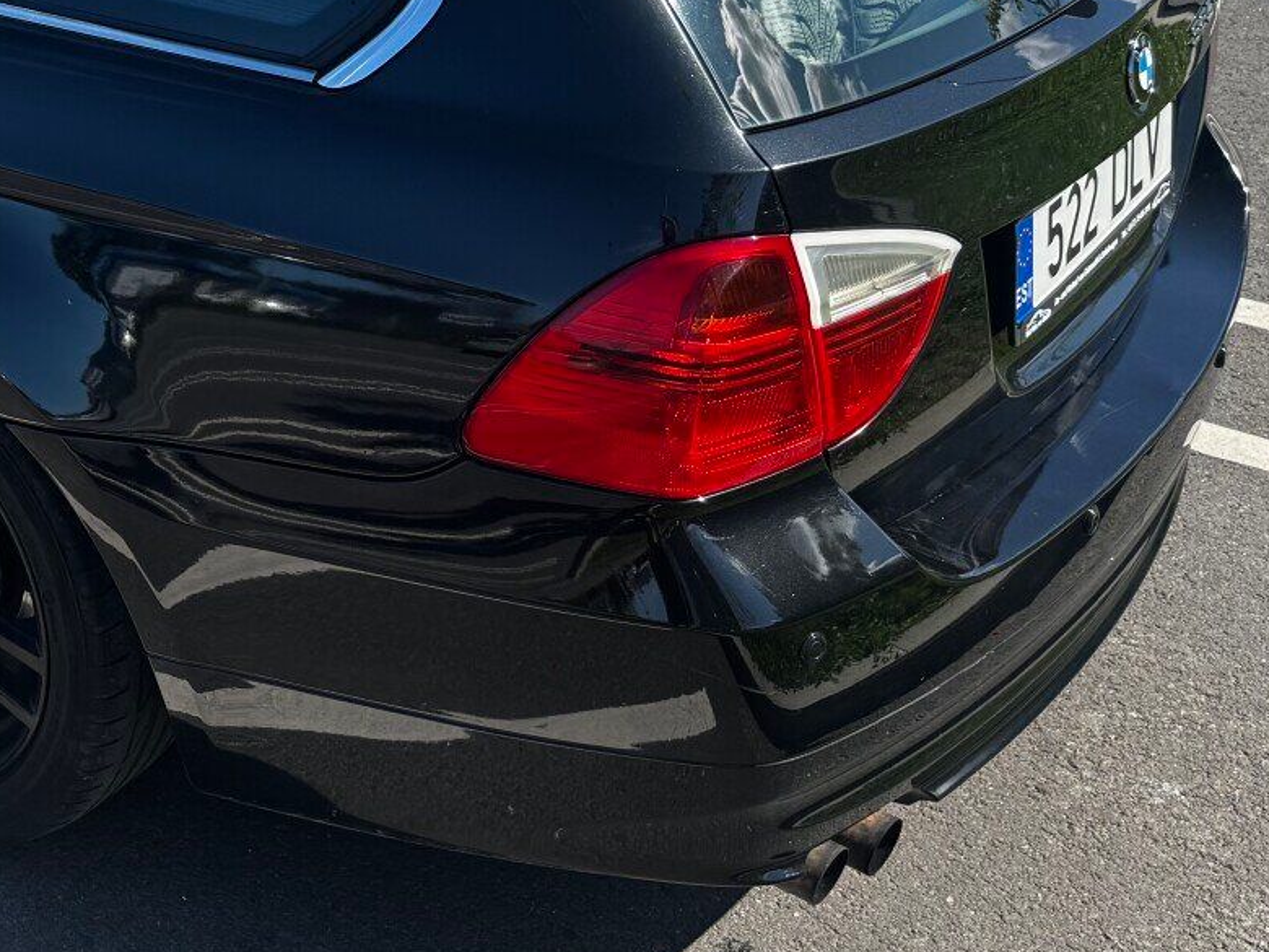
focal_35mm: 60
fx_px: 2200
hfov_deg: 28.8
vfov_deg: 23.9
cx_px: -163
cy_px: 129
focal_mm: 6.76
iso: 80
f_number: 1.78
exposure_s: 1/1767
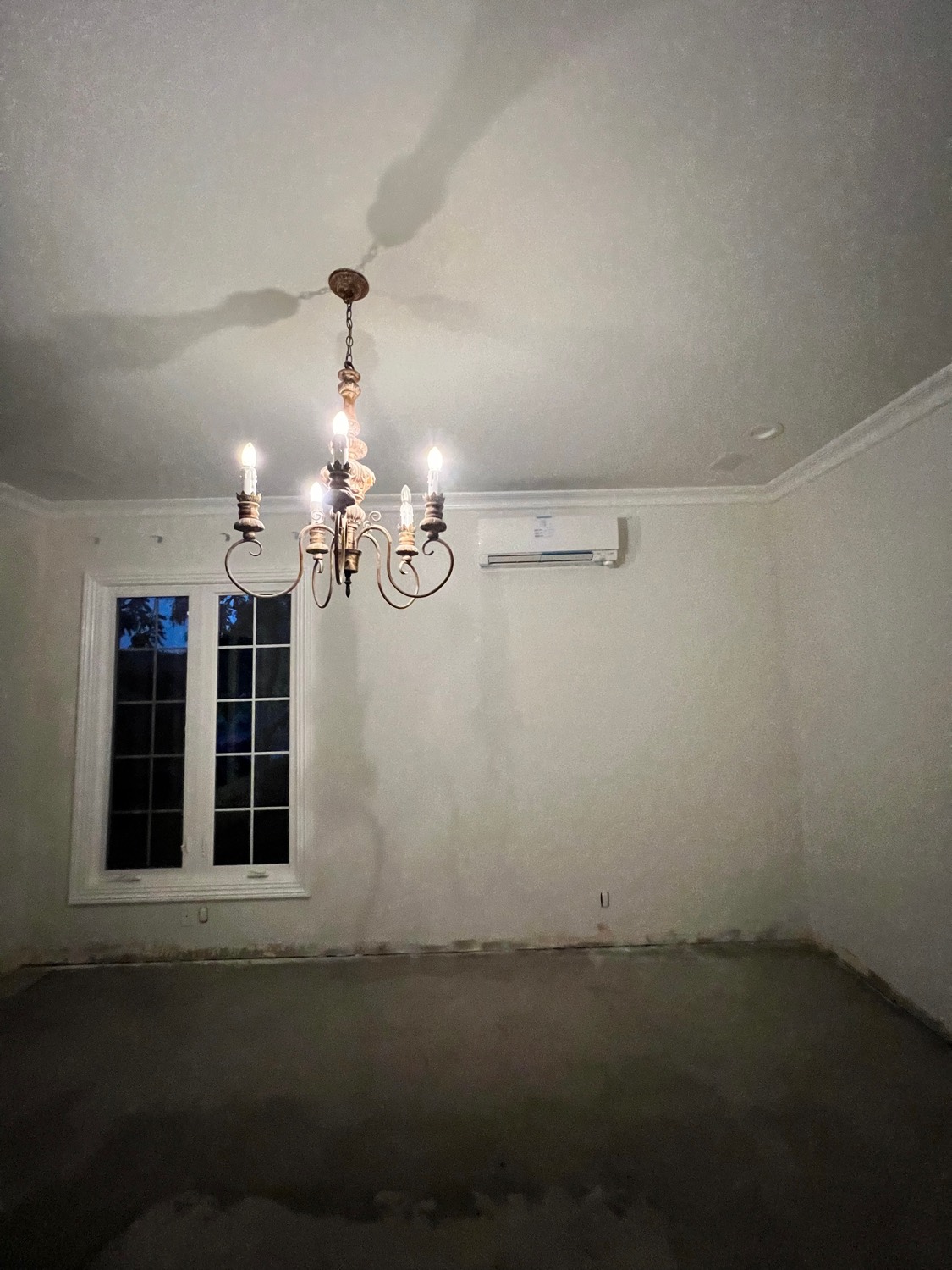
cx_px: 476
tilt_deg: +5.8
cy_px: 635
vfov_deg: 106.2
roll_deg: +0.5
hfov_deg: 89.9
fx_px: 477
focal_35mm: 13
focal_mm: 1.57
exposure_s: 1/40
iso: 640
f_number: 1.8
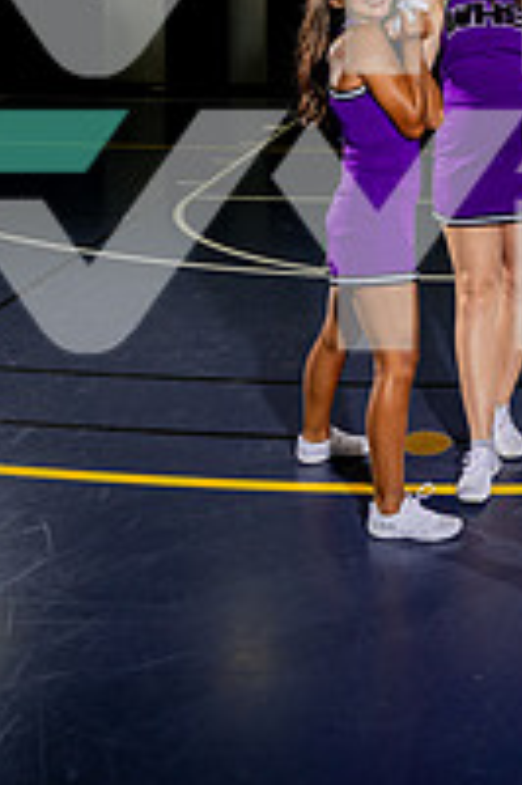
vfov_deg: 37.7
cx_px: 479
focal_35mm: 45
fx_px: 980
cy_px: -43
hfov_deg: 28.6
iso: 250
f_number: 4
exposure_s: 1/250
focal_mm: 20
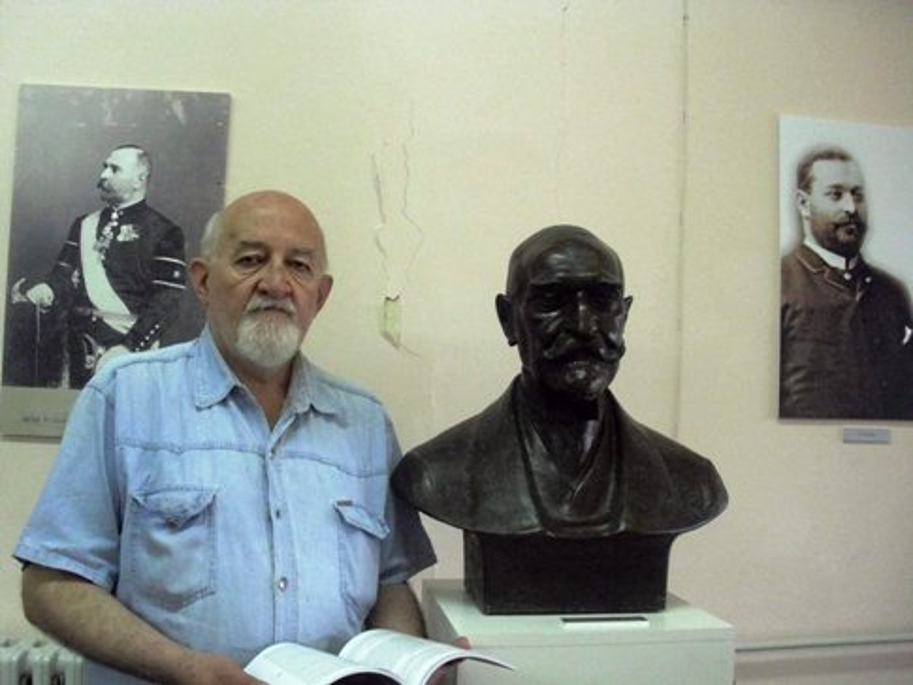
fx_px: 923
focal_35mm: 35
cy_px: 342
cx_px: 456
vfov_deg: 40.7
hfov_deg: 52.6
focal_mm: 6.2
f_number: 3
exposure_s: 1/60
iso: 800
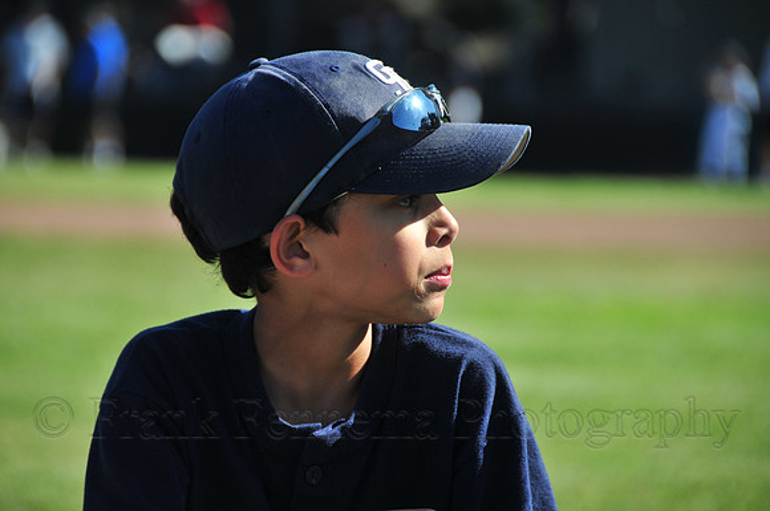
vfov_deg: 4.6
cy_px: 256
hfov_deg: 6.9
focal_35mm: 300
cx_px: 385
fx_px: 6408
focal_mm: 200
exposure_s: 1/500
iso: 200
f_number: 5.6
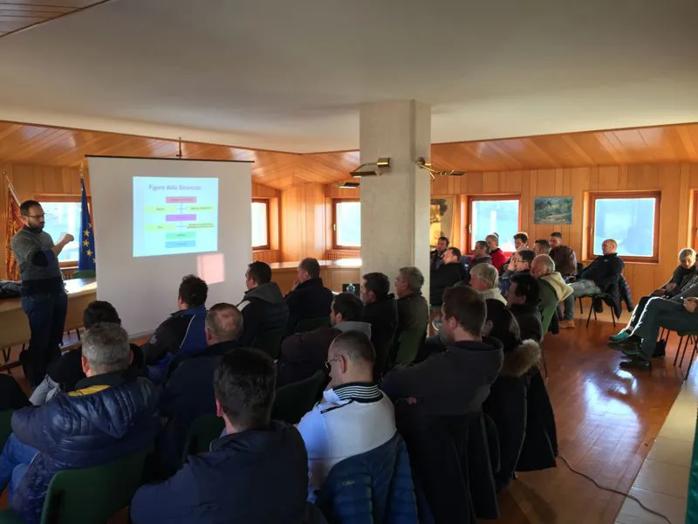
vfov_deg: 48.2
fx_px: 585
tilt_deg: -4.6
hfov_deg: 61.7
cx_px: 349
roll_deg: +1.5
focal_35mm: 29
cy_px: 262
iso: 40
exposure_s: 1/33
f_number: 2.2
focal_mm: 4.15
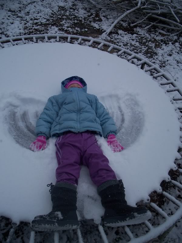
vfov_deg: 50.1
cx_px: 91
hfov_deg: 38.7
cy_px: 122
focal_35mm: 37
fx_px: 259
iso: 64
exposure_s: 1/400
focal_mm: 7.8
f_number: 2.8
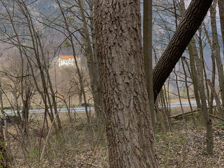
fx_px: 336
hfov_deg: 36.8
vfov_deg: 28.0
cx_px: 112
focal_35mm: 52
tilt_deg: +3.2
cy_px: 84
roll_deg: +1.5
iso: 16
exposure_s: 1/444
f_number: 2.4
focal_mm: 6
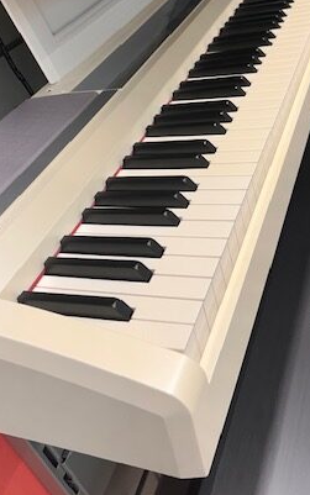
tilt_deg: -17.8
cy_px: 142
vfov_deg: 44.2
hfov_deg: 29.2
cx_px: 170
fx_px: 594
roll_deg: +29.2
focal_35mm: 44
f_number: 1.5
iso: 64
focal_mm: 5.7
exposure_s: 1/100
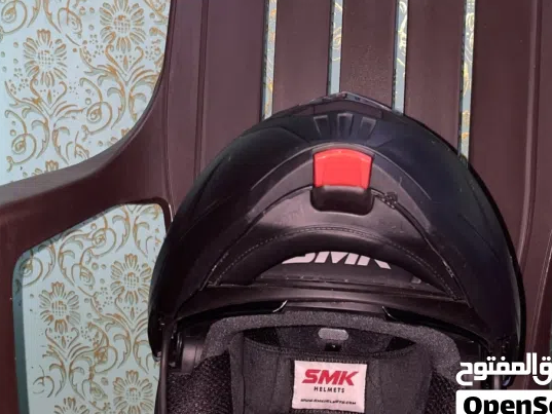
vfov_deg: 45.5
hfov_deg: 58.2
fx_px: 494
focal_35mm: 31
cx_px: 301
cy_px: 204
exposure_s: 1/4
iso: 50
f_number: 1.6
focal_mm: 4.2
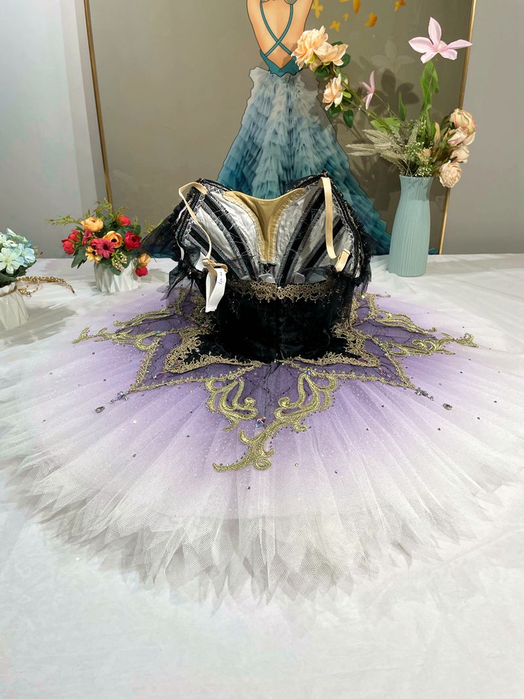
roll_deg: -0.4
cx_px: 262
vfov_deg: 67.3
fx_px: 525
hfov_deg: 53.1
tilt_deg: -25.7
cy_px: 350
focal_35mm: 26
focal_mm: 4.2
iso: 32
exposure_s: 1/535
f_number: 1.6
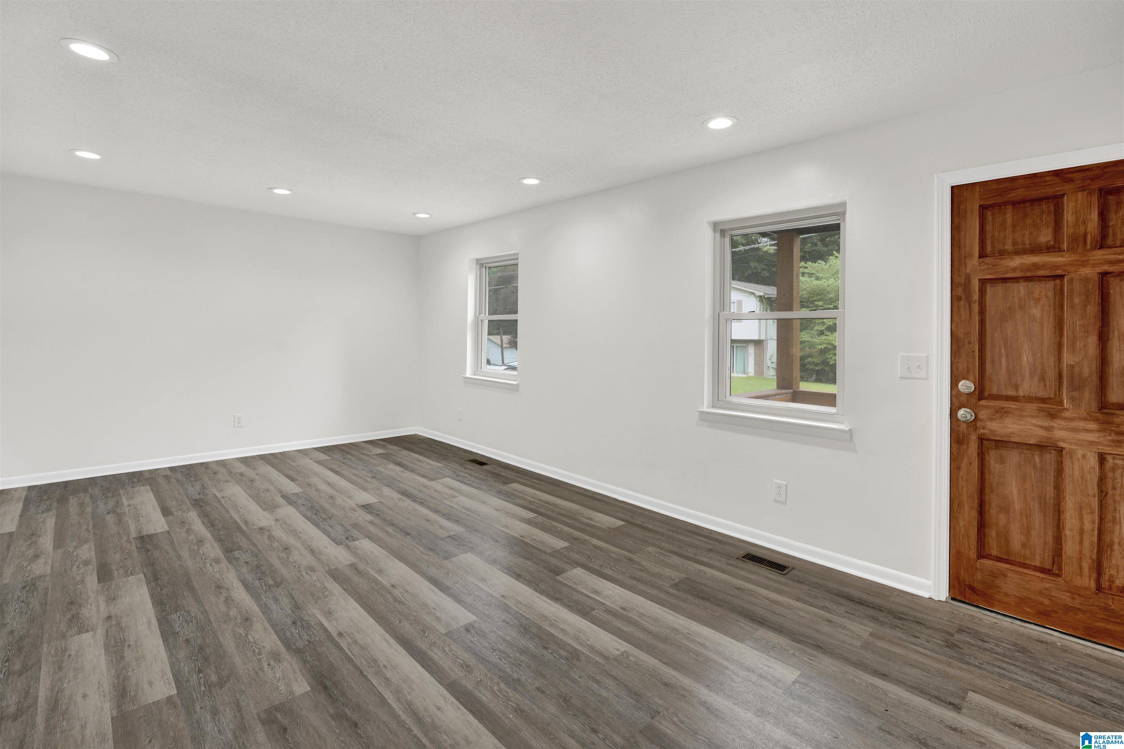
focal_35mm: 16
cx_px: 562
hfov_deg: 96.7
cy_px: 374
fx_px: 499
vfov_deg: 73.7
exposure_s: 1/4
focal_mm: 16
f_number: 8
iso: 100
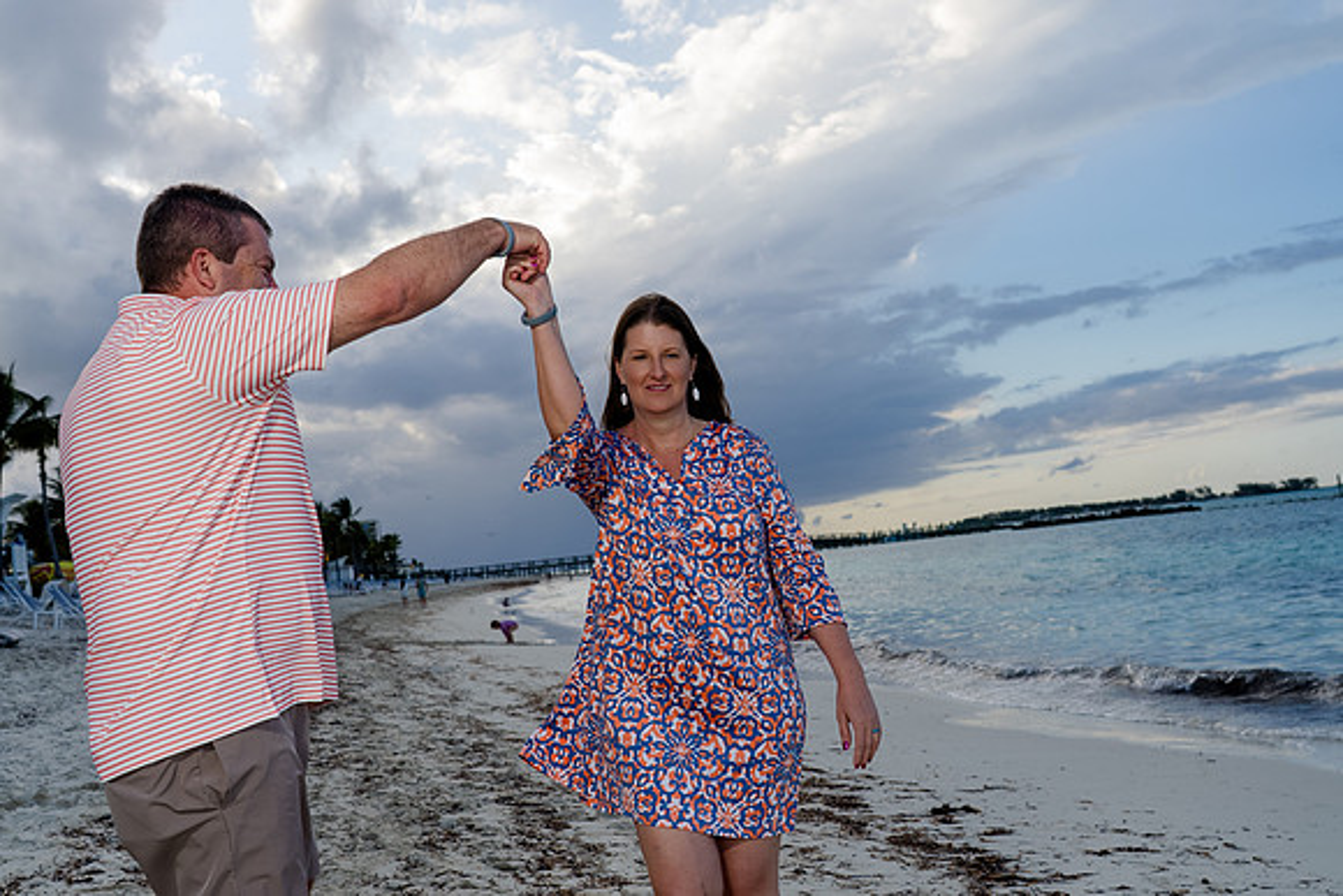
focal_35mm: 34
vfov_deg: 38.9
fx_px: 1269
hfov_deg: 55.8
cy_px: 448
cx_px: 672
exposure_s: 1/250
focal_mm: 34
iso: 100
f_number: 5.6
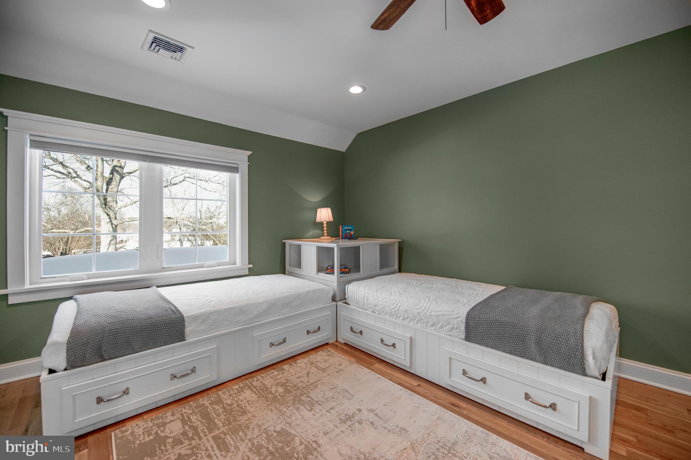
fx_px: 268
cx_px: 346
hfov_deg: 104.3
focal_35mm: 14
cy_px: 230
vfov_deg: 81.1
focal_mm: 14
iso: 280
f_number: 4
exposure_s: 1/250
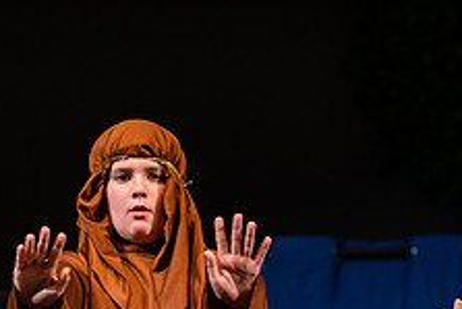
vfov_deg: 5.8
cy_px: 218
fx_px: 3043
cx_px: 114
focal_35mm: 237
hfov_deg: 8.7
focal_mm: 85
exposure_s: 1/250
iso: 500
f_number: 2.8
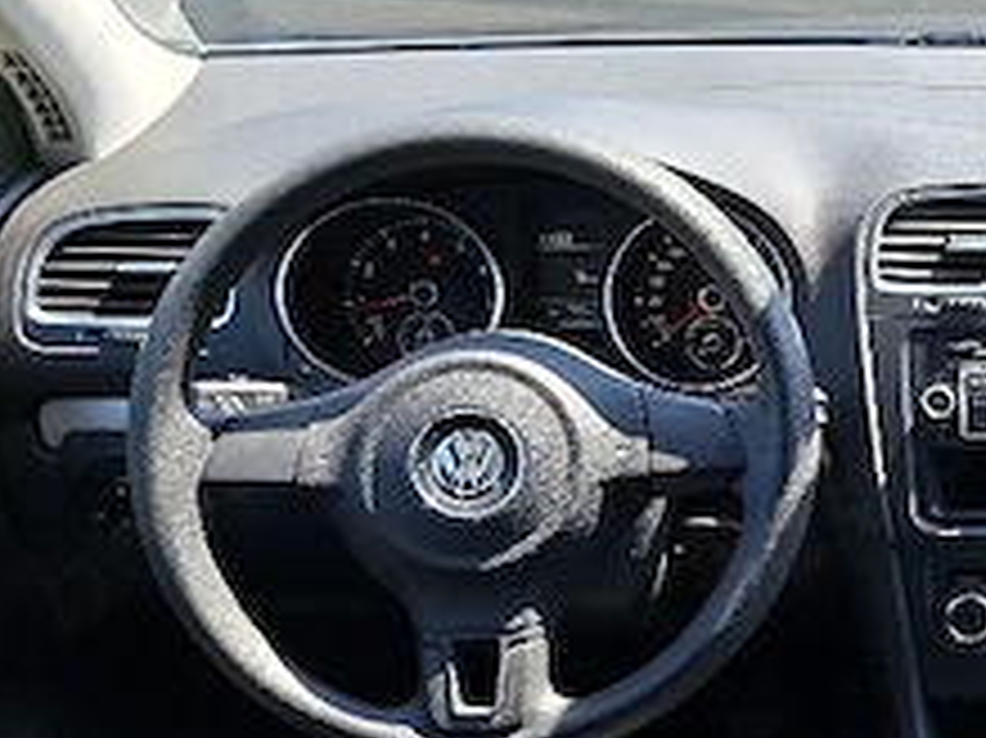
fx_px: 1794
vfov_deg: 23.2
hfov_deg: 27.0
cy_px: 446
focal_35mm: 63
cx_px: 1198
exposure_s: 1/526
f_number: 1.8
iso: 50
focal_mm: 5.54
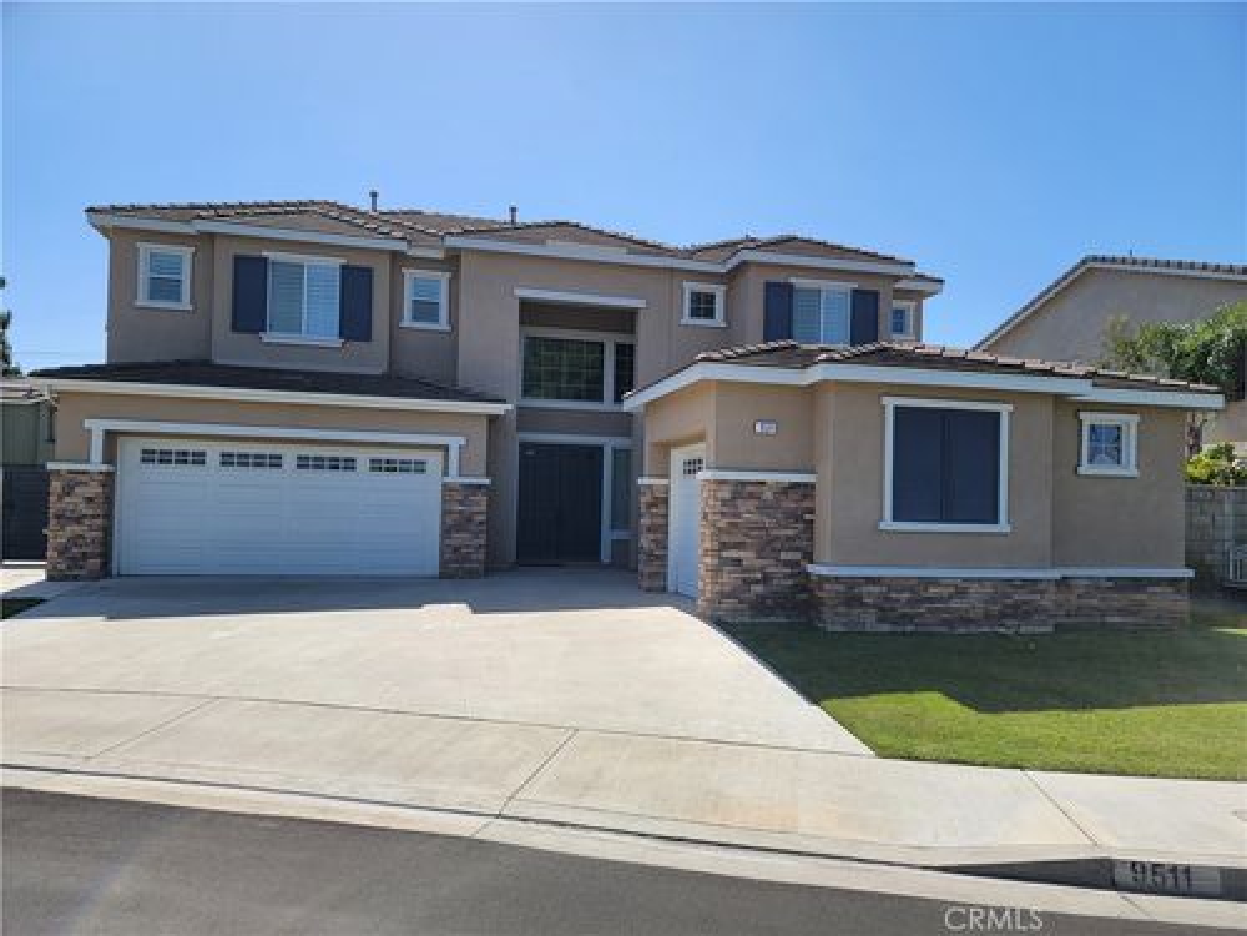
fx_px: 865
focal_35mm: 24
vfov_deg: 56.8
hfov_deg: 71.6
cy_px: 468
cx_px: 624
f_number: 1.8
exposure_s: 1/1027
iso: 16
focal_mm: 6.7
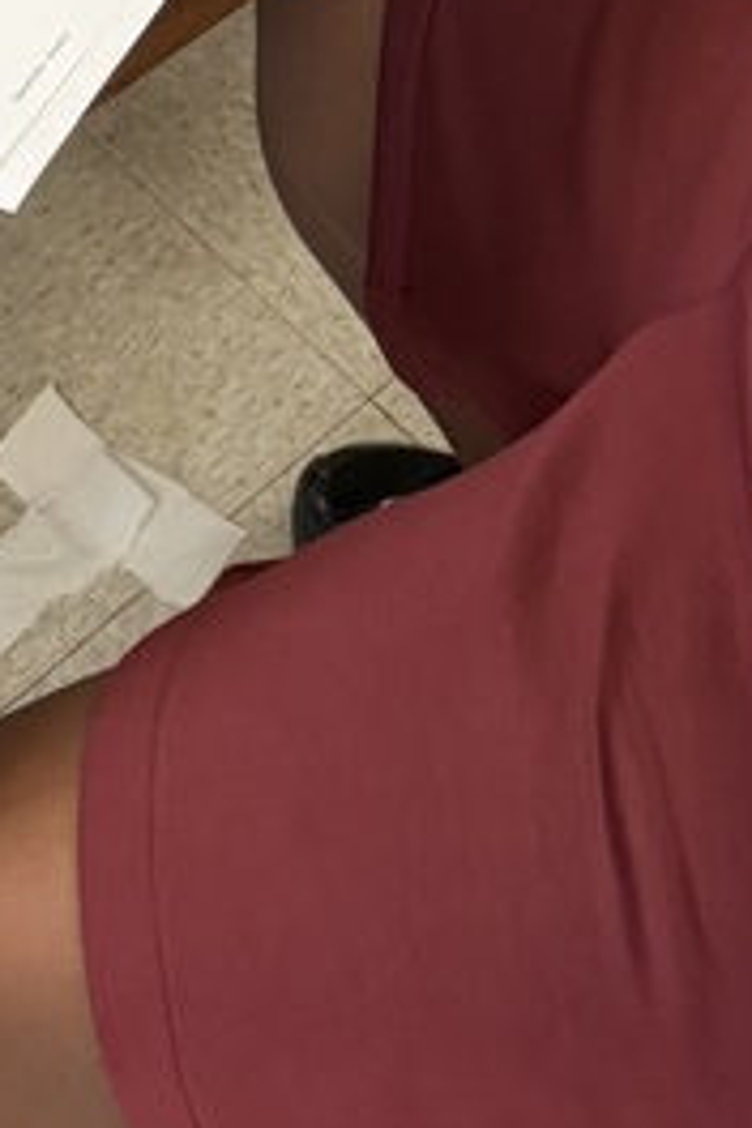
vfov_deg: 19.0
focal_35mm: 97
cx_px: 530
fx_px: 3039
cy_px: -466
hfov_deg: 14.1
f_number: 1.78
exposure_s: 1/60
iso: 250
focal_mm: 6.76
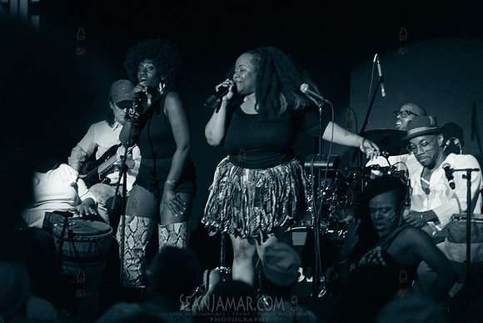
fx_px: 2080
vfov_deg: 8.9
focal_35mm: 155
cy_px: 162
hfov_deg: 13.2
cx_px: 242
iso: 4000
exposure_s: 1/200
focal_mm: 155
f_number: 2.8
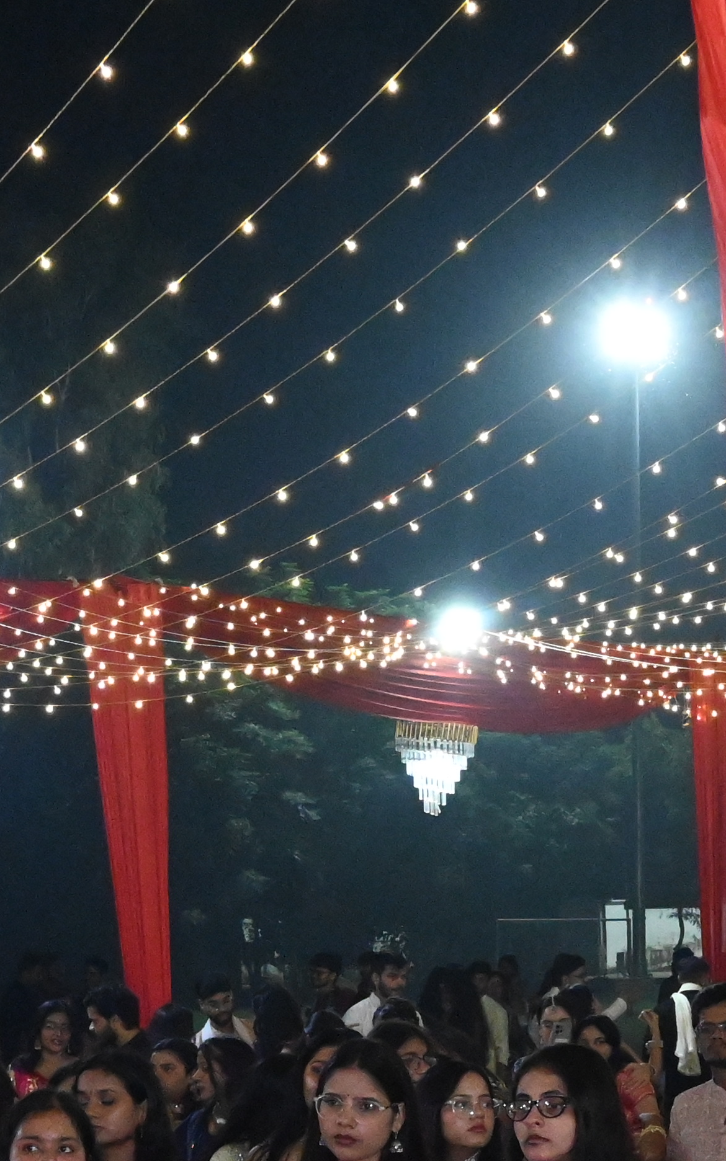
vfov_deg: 20.9
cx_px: 218
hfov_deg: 13.4
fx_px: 3095
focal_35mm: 98
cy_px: 1022
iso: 6400
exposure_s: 1/125
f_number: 7.1
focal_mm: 21.5
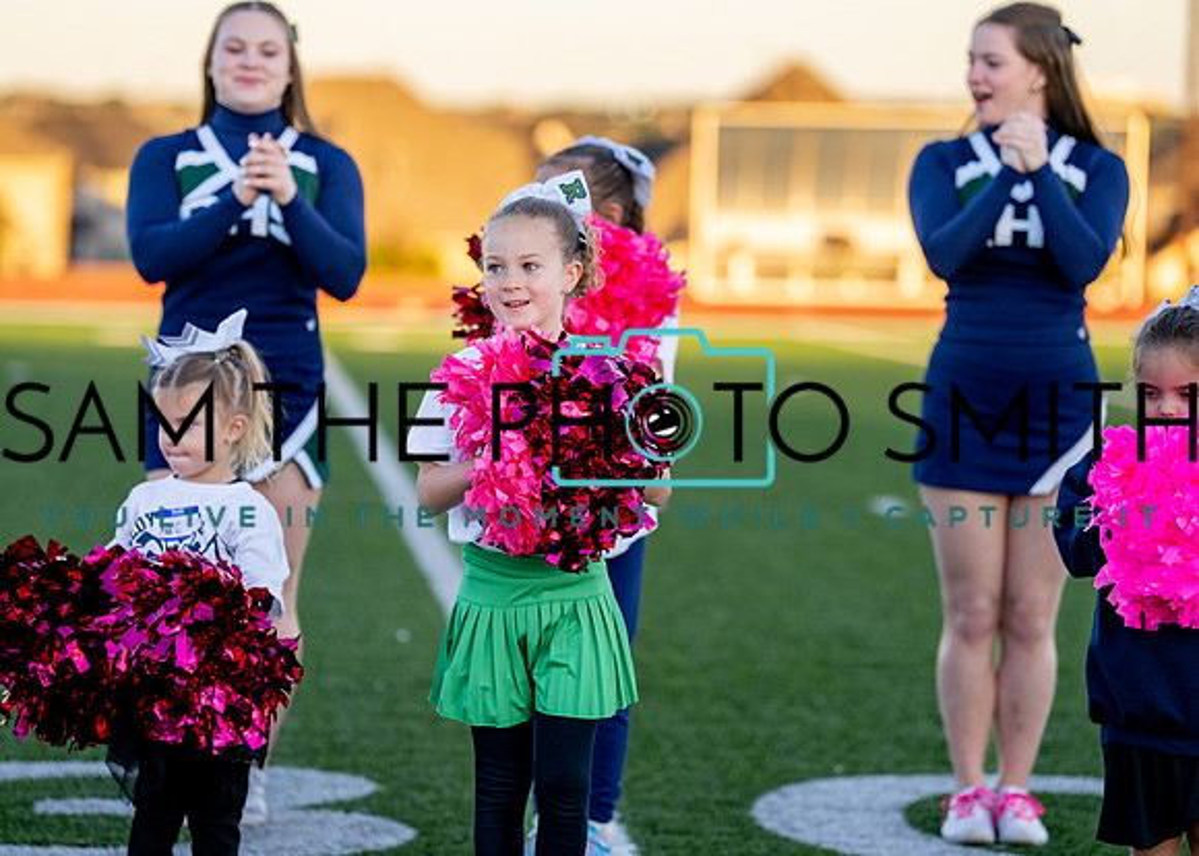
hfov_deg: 11.5
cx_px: 553
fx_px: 5929
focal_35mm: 174
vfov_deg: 8.3
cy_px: 366
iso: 500
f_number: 2.8
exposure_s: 1/1250
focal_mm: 142
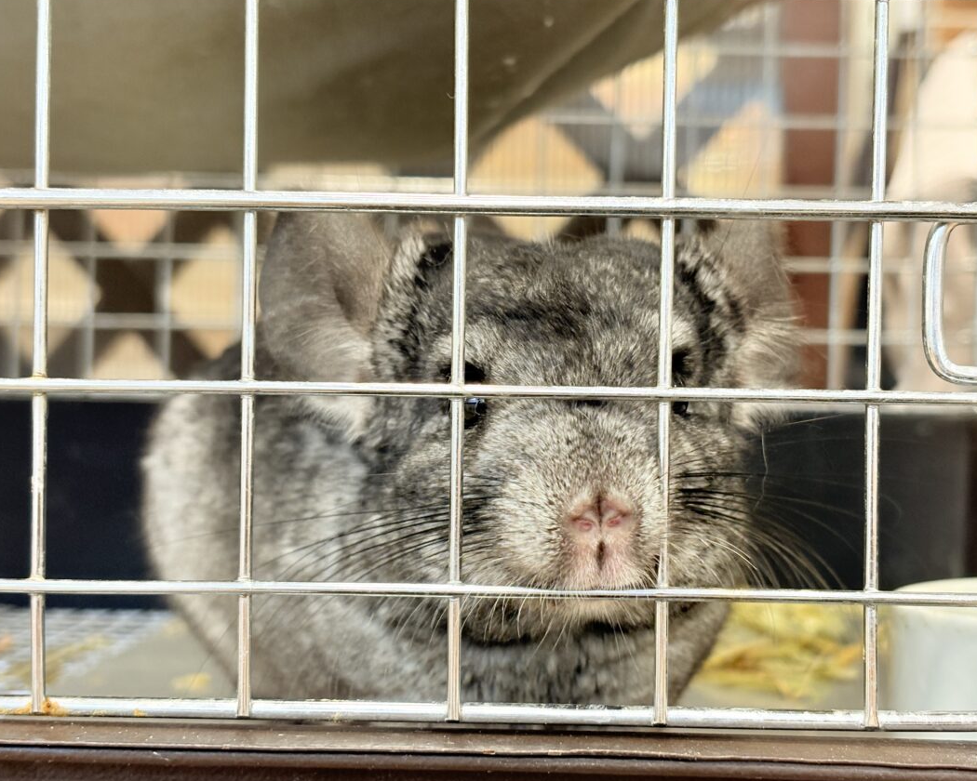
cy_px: 406
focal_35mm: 58
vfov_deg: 26.2
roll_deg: -0.3
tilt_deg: +0.5
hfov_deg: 32.4
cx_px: 548
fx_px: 1677
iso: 125
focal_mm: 5.96
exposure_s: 1/33
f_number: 1.6
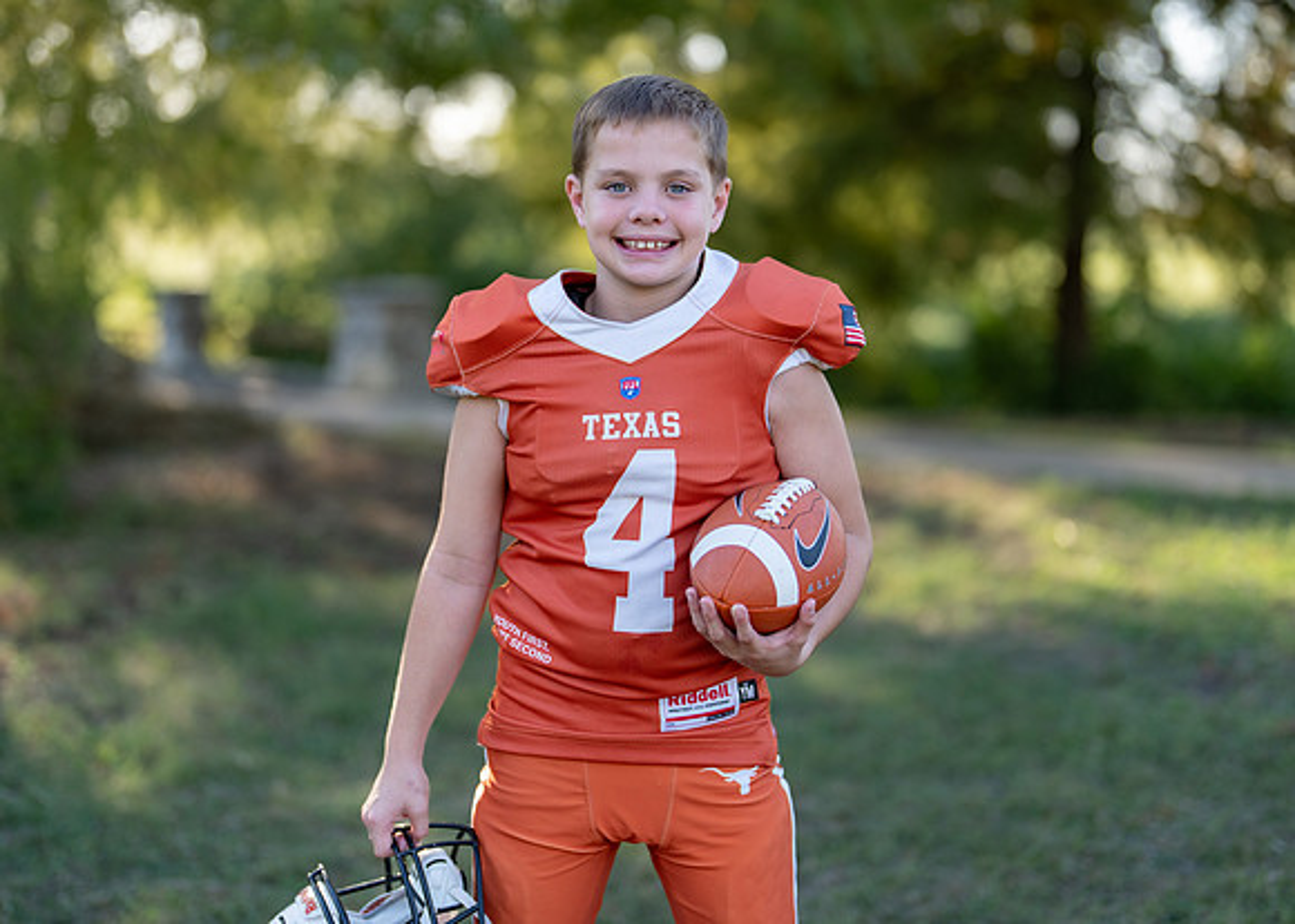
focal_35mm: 61
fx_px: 2239
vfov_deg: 23.3
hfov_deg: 32.3
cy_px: 392
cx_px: 632
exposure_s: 1/1250
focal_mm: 50
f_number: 1.2
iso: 100
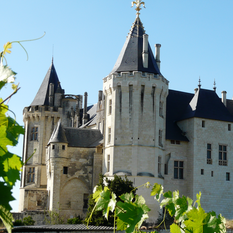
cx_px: 159
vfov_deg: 21.9
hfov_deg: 21.8
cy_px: 125
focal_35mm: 79
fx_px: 602
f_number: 5.6
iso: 100
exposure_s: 1/320
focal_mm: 10
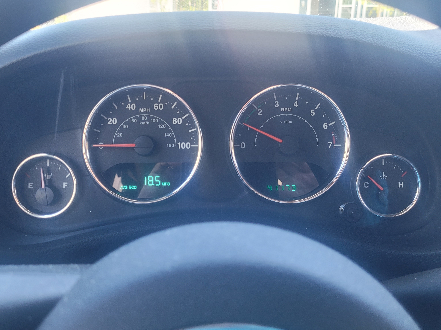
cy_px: 158
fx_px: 433
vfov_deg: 41.8
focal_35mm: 34
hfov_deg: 53.9
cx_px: 202
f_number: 1.8
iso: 160
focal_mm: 5.4
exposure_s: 1/120
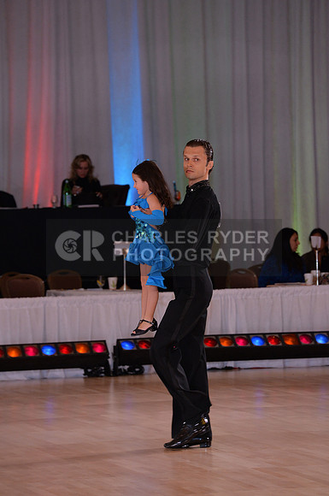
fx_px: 2612
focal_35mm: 190
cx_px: 164
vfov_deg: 10.8
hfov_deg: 7.2
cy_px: 248
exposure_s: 1/250
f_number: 5.6
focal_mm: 190
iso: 2000
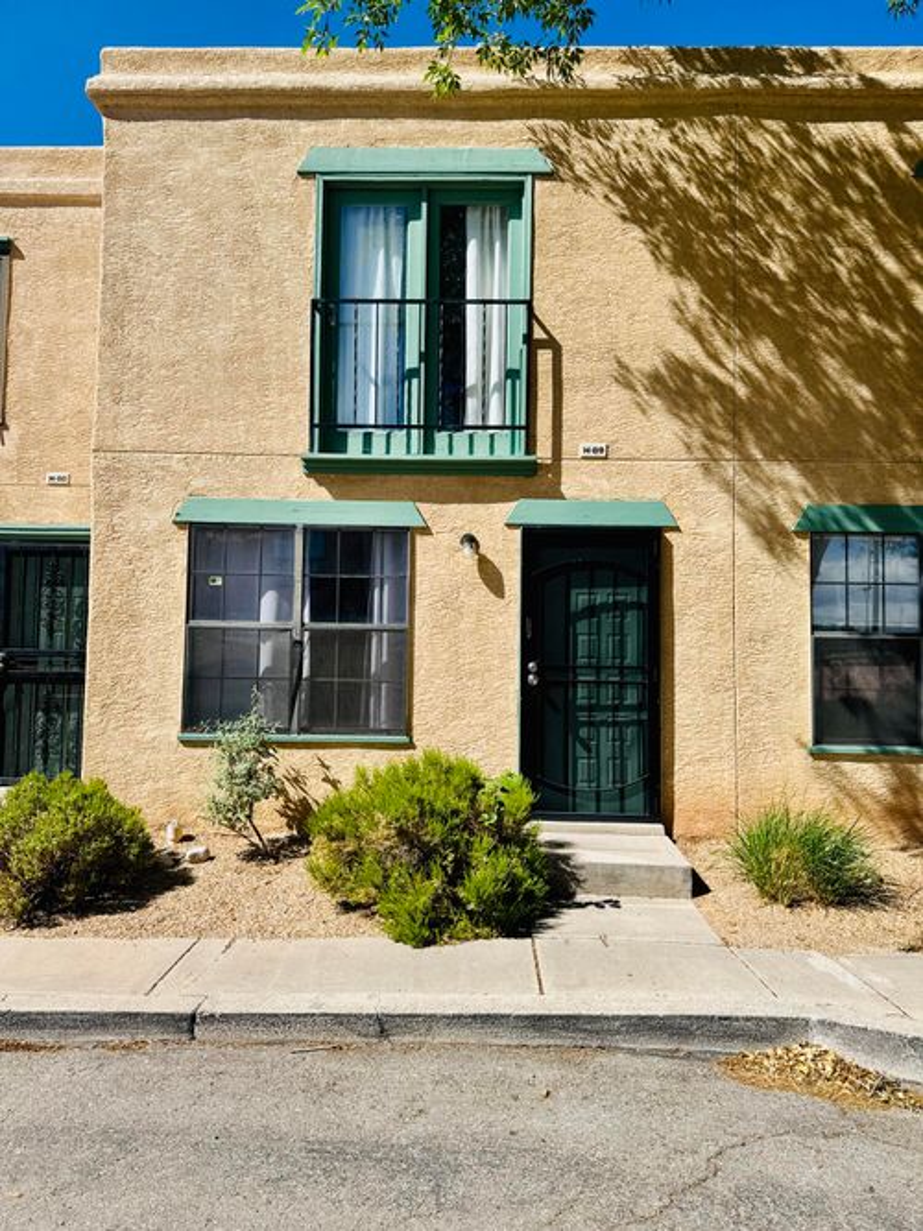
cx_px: 462
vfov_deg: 71.6
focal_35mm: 24
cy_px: 616
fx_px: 854
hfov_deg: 56.8
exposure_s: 1/4950
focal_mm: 6.76
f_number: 1.78
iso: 80
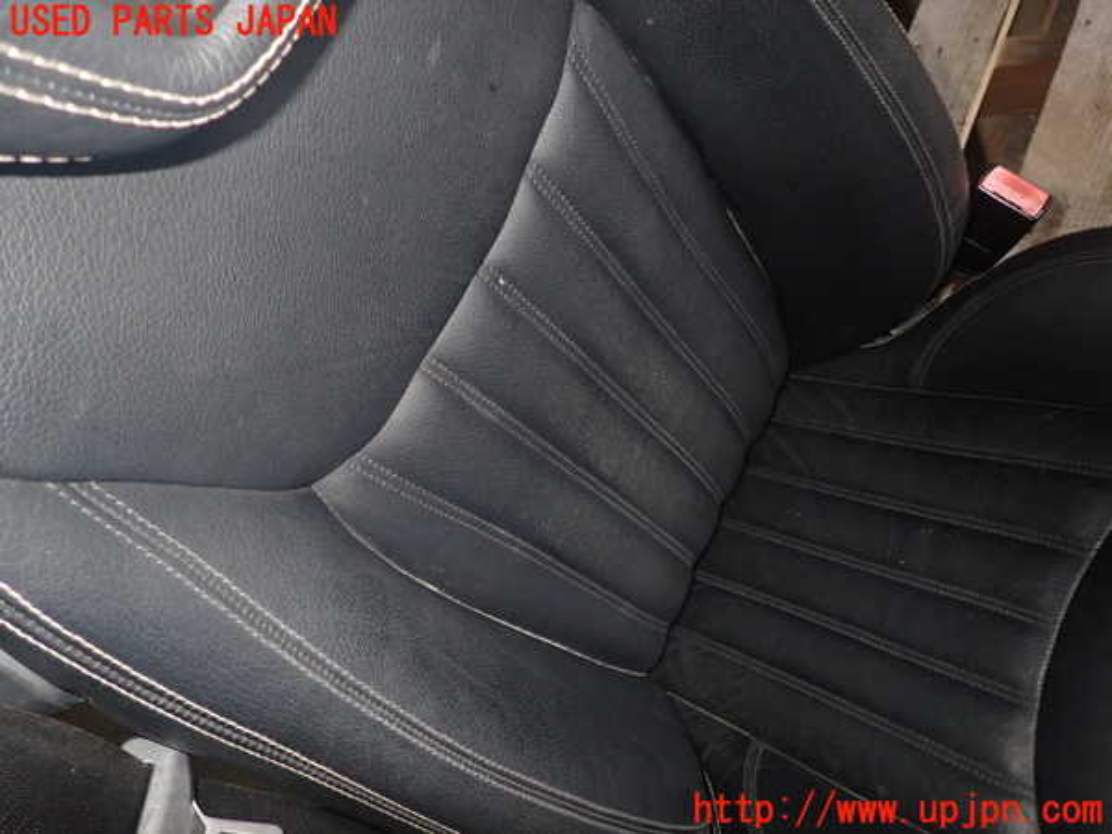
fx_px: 803
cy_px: 417
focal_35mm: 25
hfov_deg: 69.4
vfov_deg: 54.9
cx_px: 556
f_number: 5.6
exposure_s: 1/30
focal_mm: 4.5
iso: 320
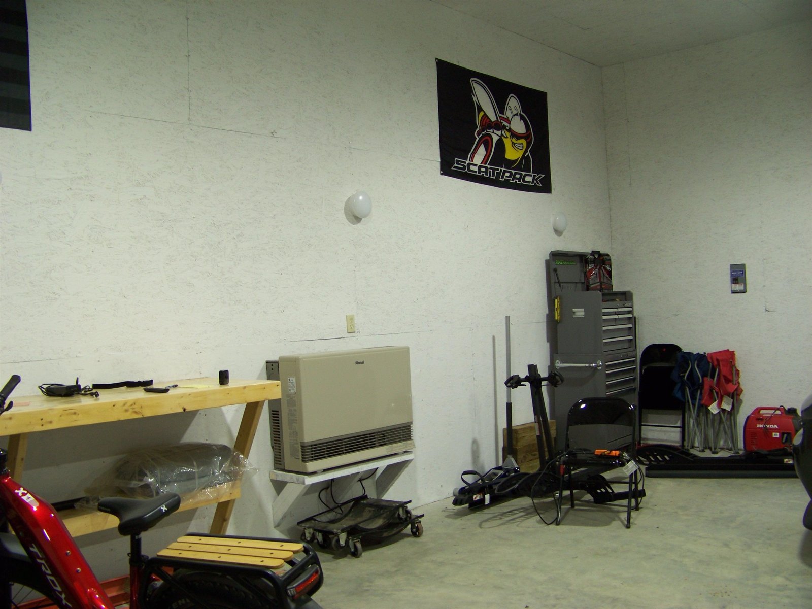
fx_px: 844
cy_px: 304
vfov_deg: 39.7
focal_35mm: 36
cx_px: 406
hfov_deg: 51.4
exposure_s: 1/40
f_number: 2.8
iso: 69
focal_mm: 5.85
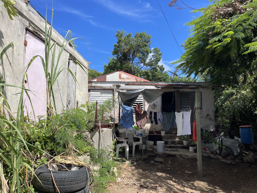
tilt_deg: +3.3
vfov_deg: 53.1
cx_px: 128
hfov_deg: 67.3
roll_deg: -0.4
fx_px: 193
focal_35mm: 26
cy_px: 96
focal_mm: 5.1
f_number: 1.6
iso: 32
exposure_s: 1/2924
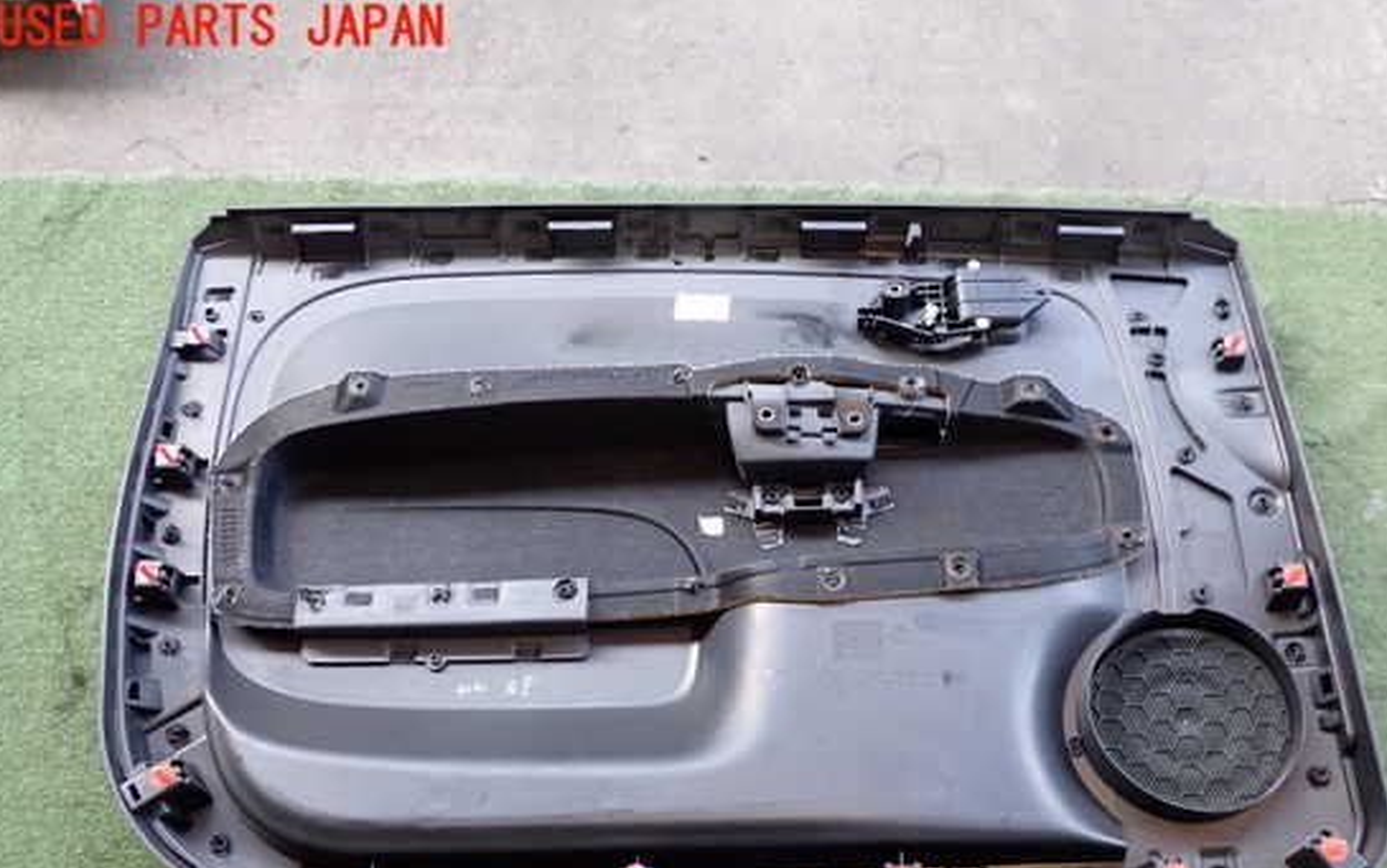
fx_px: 1323
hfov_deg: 55.3
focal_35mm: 35
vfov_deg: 36.0
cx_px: 746
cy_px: 570
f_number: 2.3
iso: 200
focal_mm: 5.4
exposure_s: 1/60
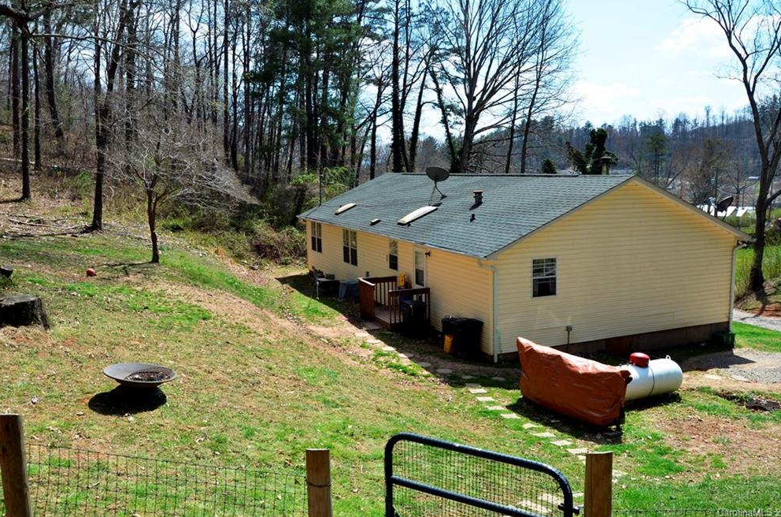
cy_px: 253
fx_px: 704
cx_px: 399
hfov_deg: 58.1
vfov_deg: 40.3
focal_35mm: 33
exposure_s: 1/250
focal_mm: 21
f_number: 8
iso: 125
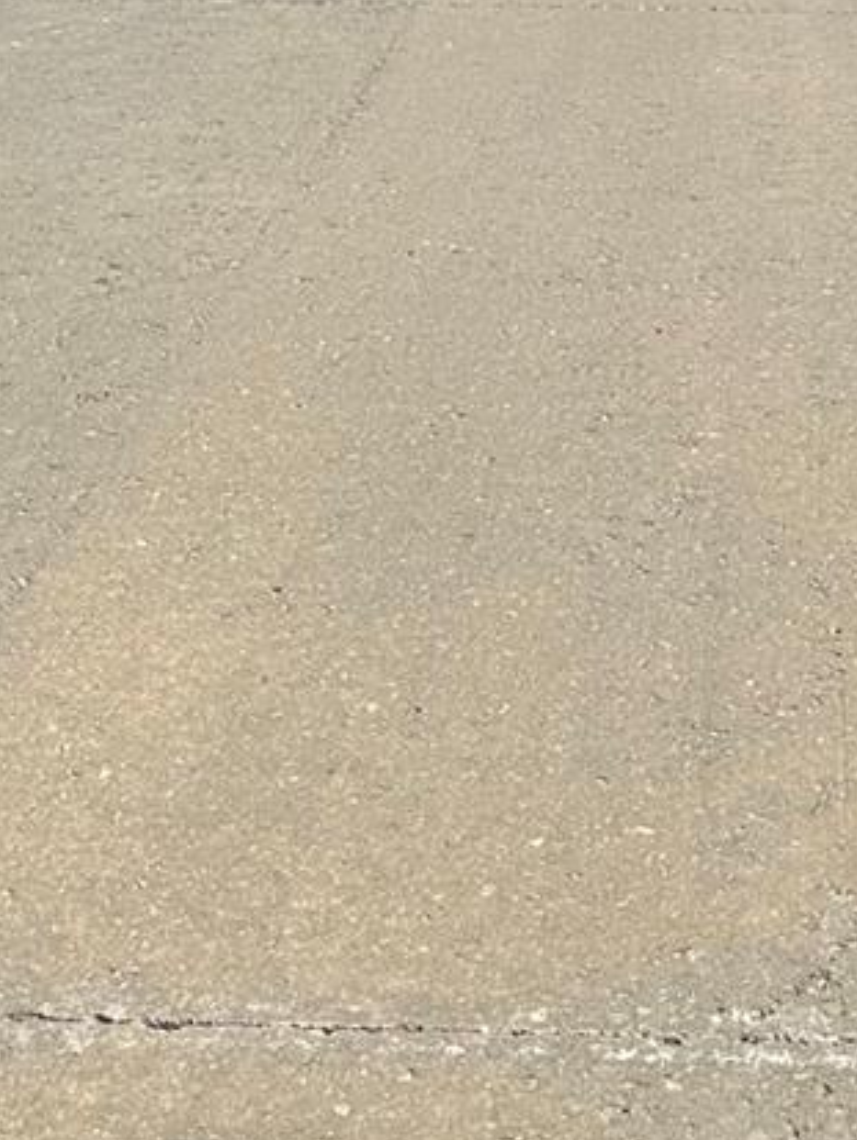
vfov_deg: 19.6
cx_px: 650
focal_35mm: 89
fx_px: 2935
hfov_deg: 16.5
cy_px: -496
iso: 80
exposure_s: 1/7576
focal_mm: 6.86
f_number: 1.78
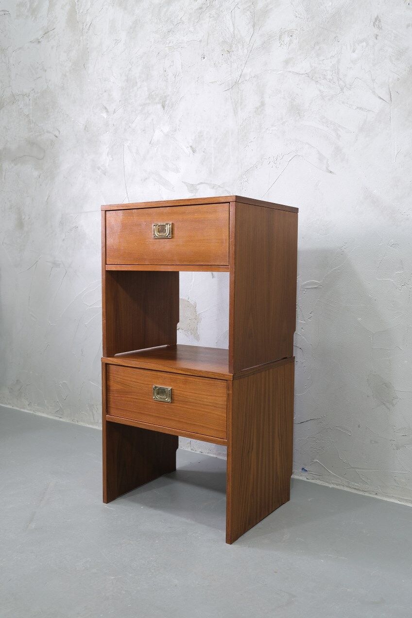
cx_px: 206
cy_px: 309
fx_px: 549
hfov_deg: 41.1
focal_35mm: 32
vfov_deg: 58.7
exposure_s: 1/30
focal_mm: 21.4
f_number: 3.2
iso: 500
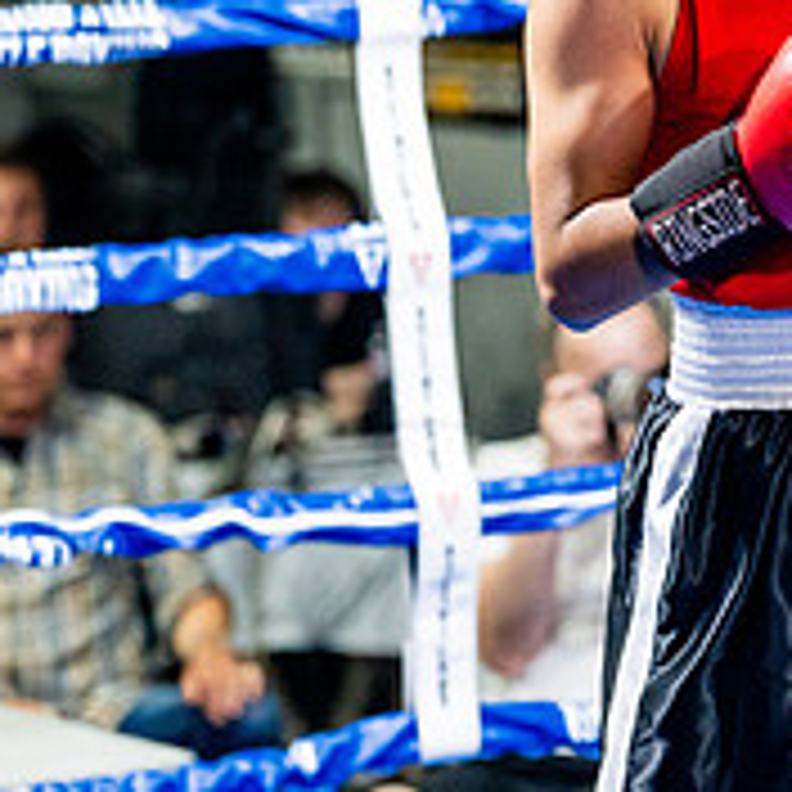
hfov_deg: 7.8
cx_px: 940
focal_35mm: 221
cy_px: 344
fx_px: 5721
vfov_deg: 7.9
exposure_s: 1/1000
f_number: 2
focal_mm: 79
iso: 4000
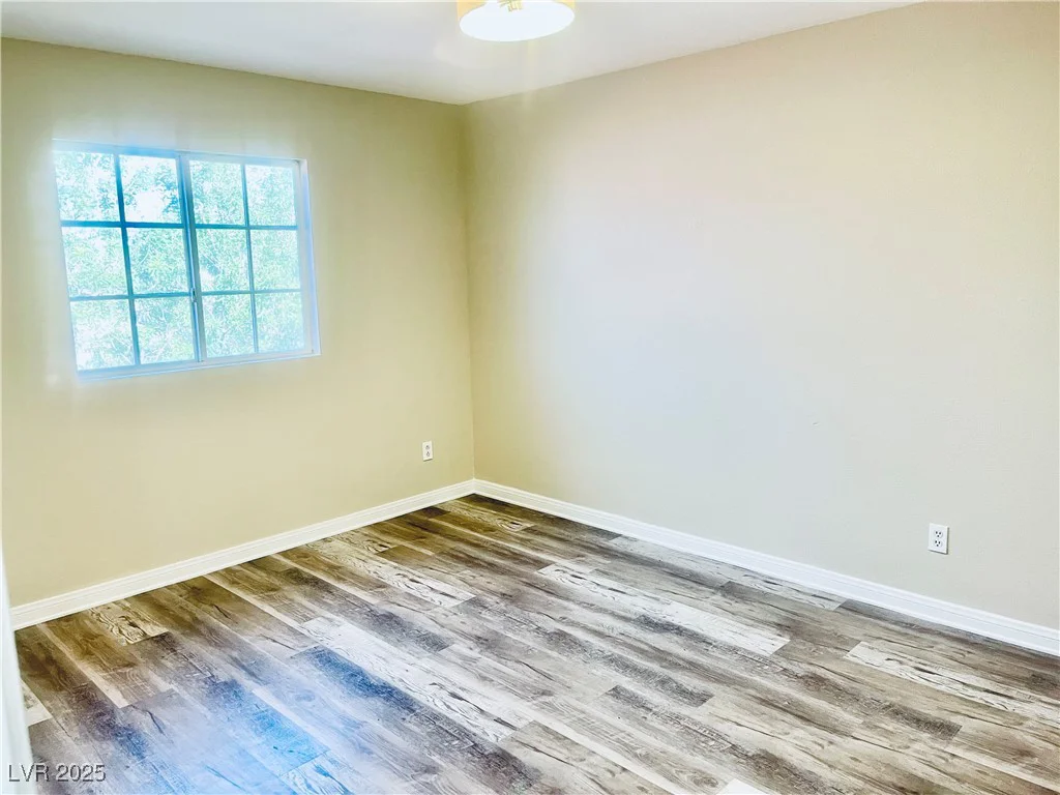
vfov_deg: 54.9
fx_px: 766
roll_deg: +0.8
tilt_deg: -8.8
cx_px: 530
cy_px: 398
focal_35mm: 25
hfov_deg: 69.4
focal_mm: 5.1
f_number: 1.6
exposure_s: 1/60
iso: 100
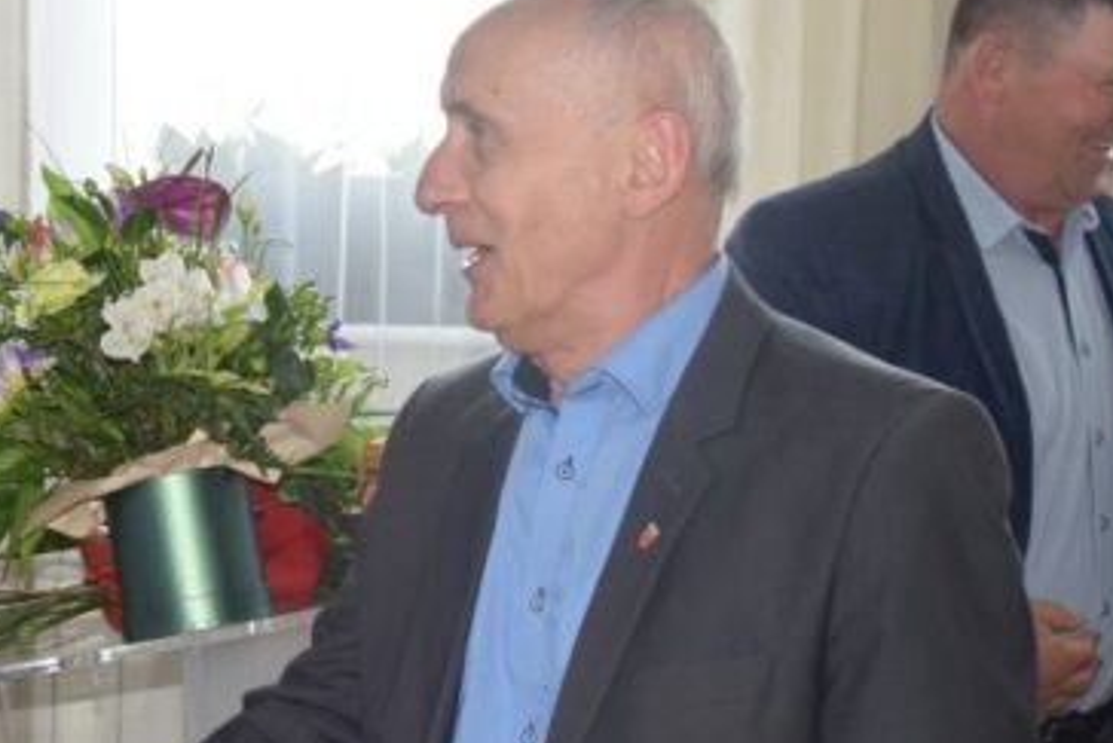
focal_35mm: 95
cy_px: 391
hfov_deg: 21.4
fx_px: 2938
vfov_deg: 14.4
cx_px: 367
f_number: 5
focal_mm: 30
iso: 800
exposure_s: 1/100
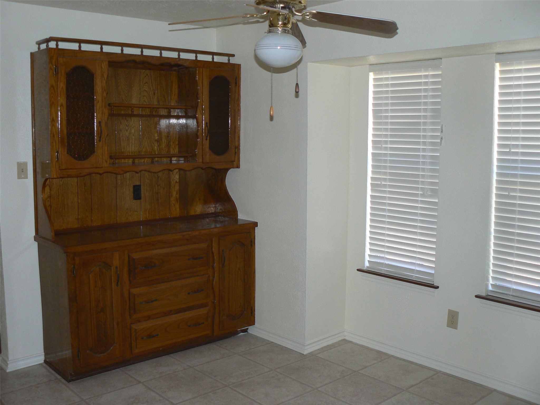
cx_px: 270
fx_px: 562
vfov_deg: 39.7
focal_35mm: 36
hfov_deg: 51.4
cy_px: 202
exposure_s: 1/30
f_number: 2.8
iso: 100
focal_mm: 6
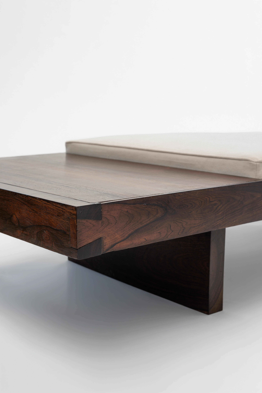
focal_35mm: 50
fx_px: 546
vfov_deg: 39.6
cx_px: 131
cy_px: 196
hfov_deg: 27.0
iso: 250
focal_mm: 50
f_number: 8
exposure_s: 1/60
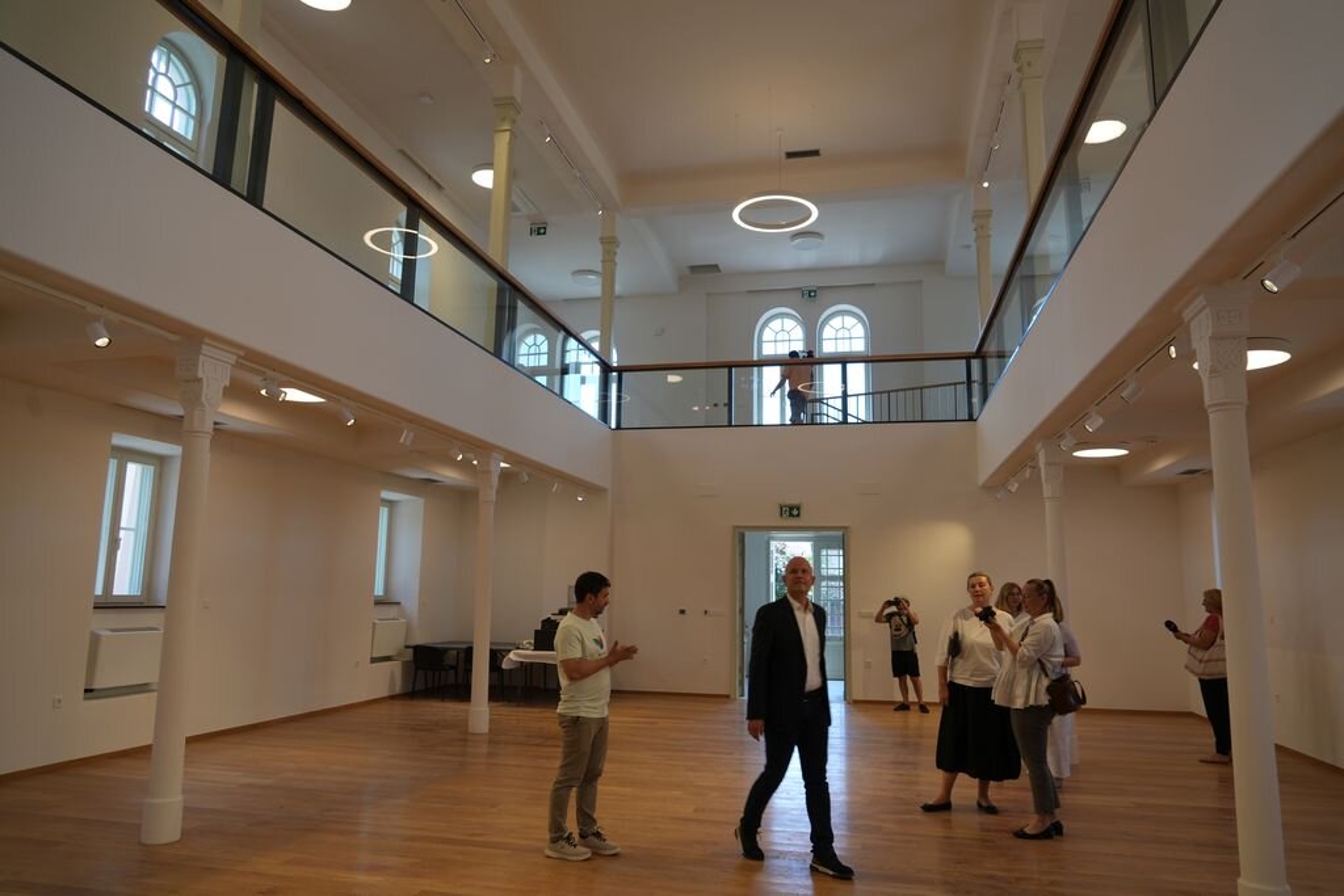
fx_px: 896
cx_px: 672
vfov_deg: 53.1
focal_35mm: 24
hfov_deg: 73.7
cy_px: 448
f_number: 5
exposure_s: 1/60
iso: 100
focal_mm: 24
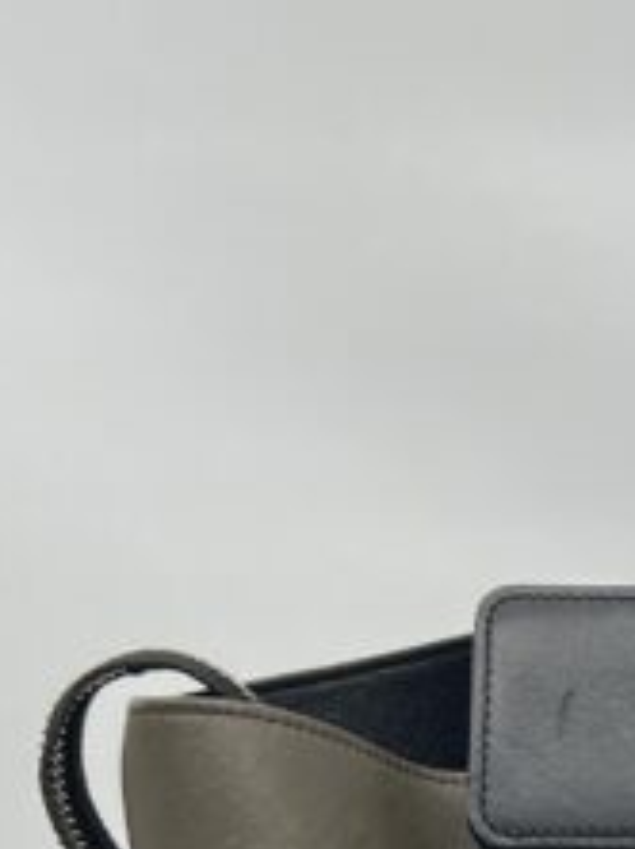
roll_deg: +0.3
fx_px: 2941
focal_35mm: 120
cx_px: 1205
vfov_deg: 15.8
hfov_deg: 11.3
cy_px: 1033
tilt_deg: -9.7
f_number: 1.5
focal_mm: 5.7
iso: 32
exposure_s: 1/100
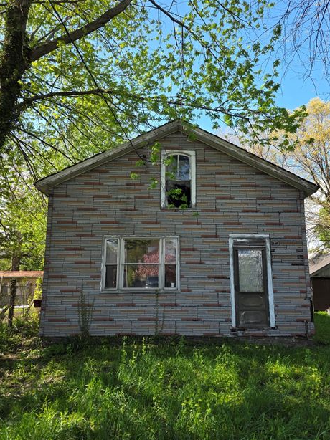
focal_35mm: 25
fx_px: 318
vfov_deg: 69.4
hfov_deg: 54.8
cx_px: 177
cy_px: 222
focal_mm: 6.3
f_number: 1.7
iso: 80
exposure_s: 1/1441
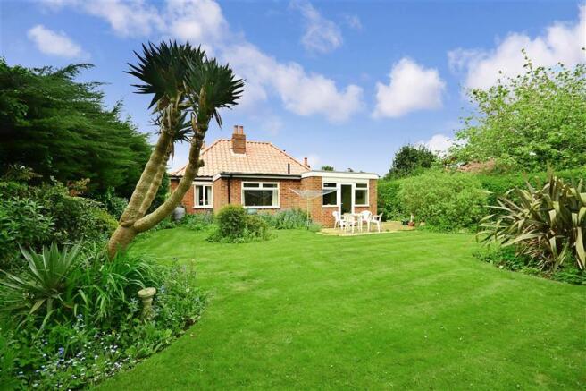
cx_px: 293
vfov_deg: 77.3
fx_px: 244
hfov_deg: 100.4
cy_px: 196
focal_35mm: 15
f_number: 8
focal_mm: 10
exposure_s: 1/200
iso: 200
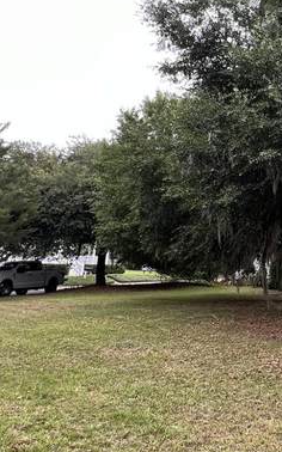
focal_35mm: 35
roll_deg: -1.5
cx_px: 333
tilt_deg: +13.2
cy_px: 157
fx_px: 431
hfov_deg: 30.9
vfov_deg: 54.4
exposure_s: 1/99
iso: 32
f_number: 1.8
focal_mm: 1.57
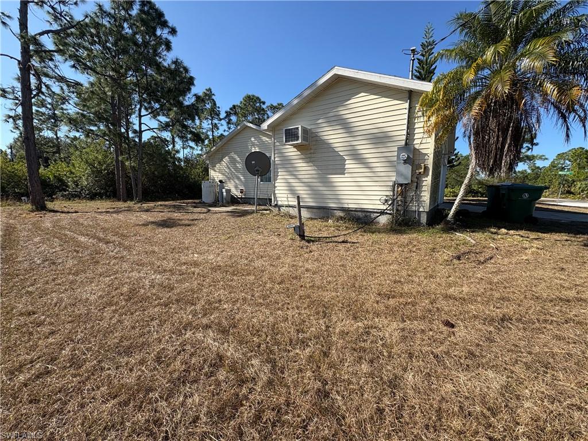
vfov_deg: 85.7
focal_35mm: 14
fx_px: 238
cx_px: 294
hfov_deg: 102.1
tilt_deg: -6.9
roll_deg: -0.6
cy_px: 220
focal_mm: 2.22
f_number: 2.2
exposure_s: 1/1420
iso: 50
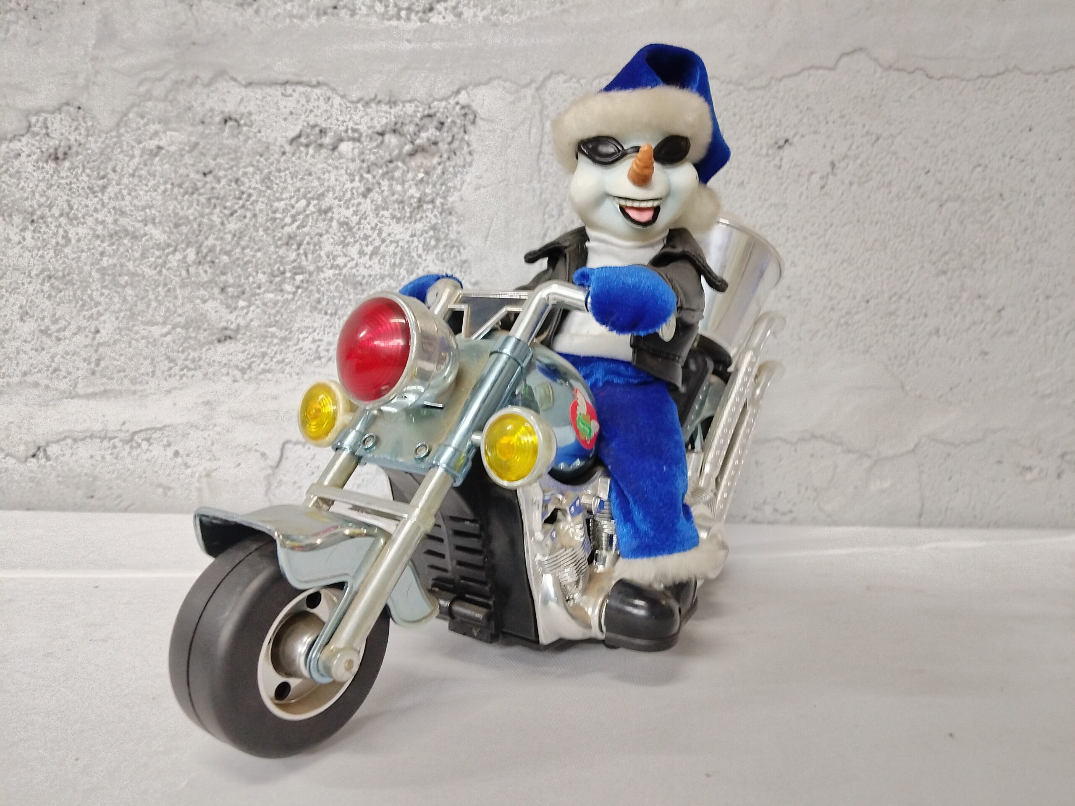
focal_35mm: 26
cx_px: 538
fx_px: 807
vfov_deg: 53.1
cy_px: 403
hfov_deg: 67.3
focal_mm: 4.25
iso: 731
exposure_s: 1/16.7
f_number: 1.8
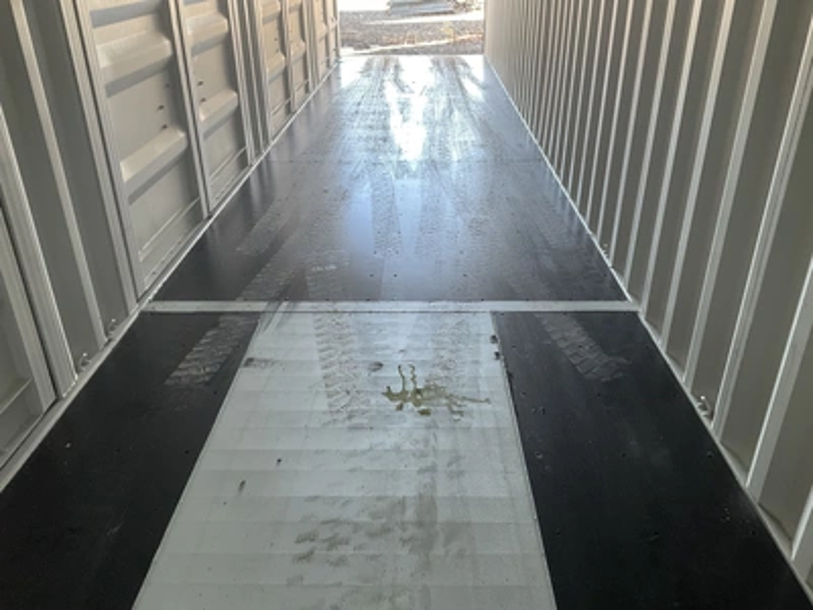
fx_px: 681
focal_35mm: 29
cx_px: 406
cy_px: 305
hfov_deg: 61.7
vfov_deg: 48.2
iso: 64
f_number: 1.8
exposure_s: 1/76
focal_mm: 3
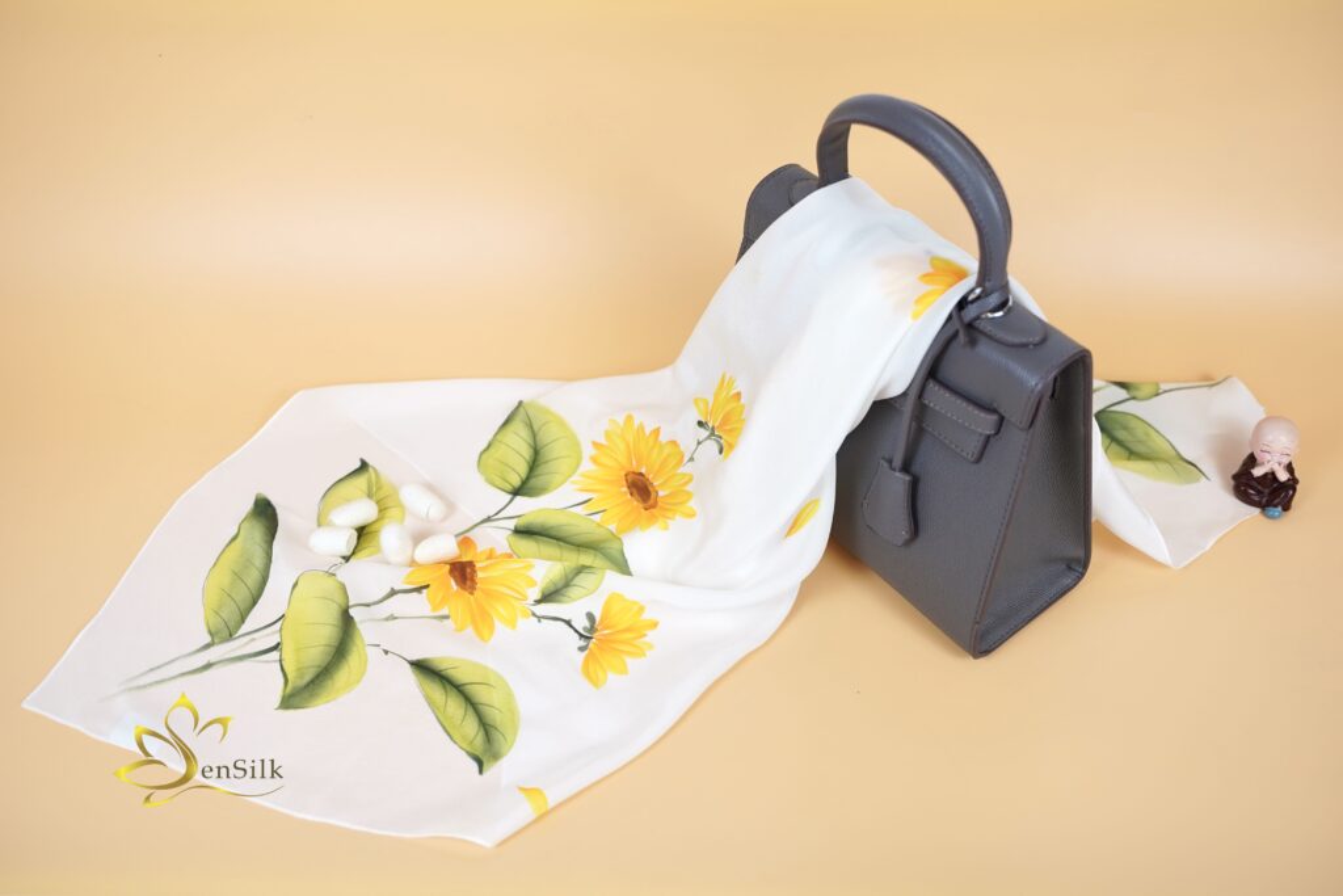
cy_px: 448
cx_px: 672
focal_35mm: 34
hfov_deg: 55.8
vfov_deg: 38.9
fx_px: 1268
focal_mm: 34
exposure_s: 1/400
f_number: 3.5
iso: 400
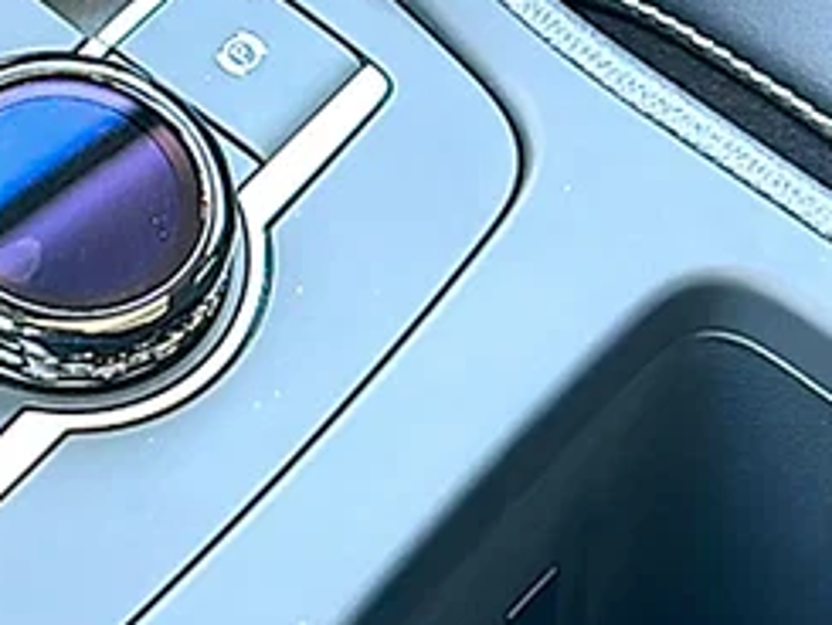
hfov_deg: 15.8
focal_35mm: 117
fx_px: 2813
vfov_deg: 12.4
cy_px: -70
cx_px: -329
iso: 125
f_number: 1.78
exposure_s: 1/108
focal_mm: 6.86
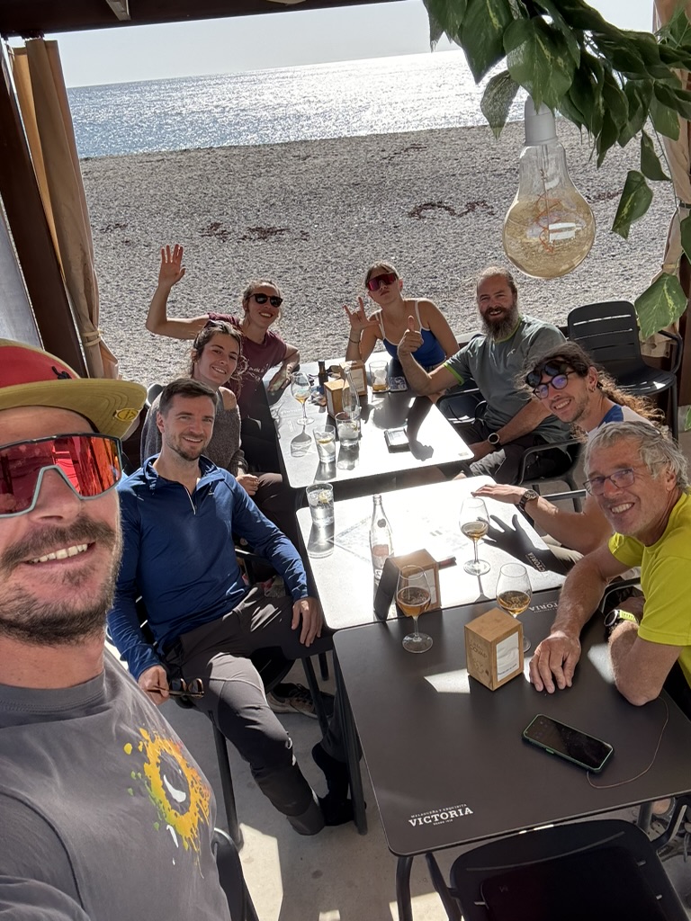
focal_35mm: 30
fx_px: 798
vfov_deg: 60.0
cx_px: 346
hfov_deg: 46.8
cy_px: 460
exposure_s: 1/557
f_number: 1.9
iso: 25
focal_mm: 2.69
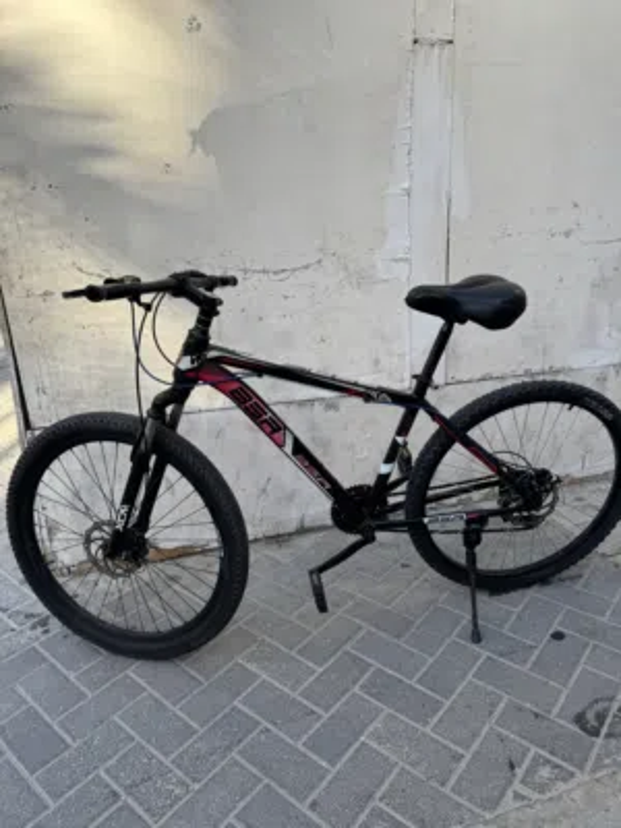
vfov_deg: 71.6
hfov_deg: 56.8
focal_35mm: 24
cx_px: 310
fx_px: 574
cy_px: 414
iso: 80
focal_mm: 6.76
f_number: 1.78
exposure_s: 1/1026
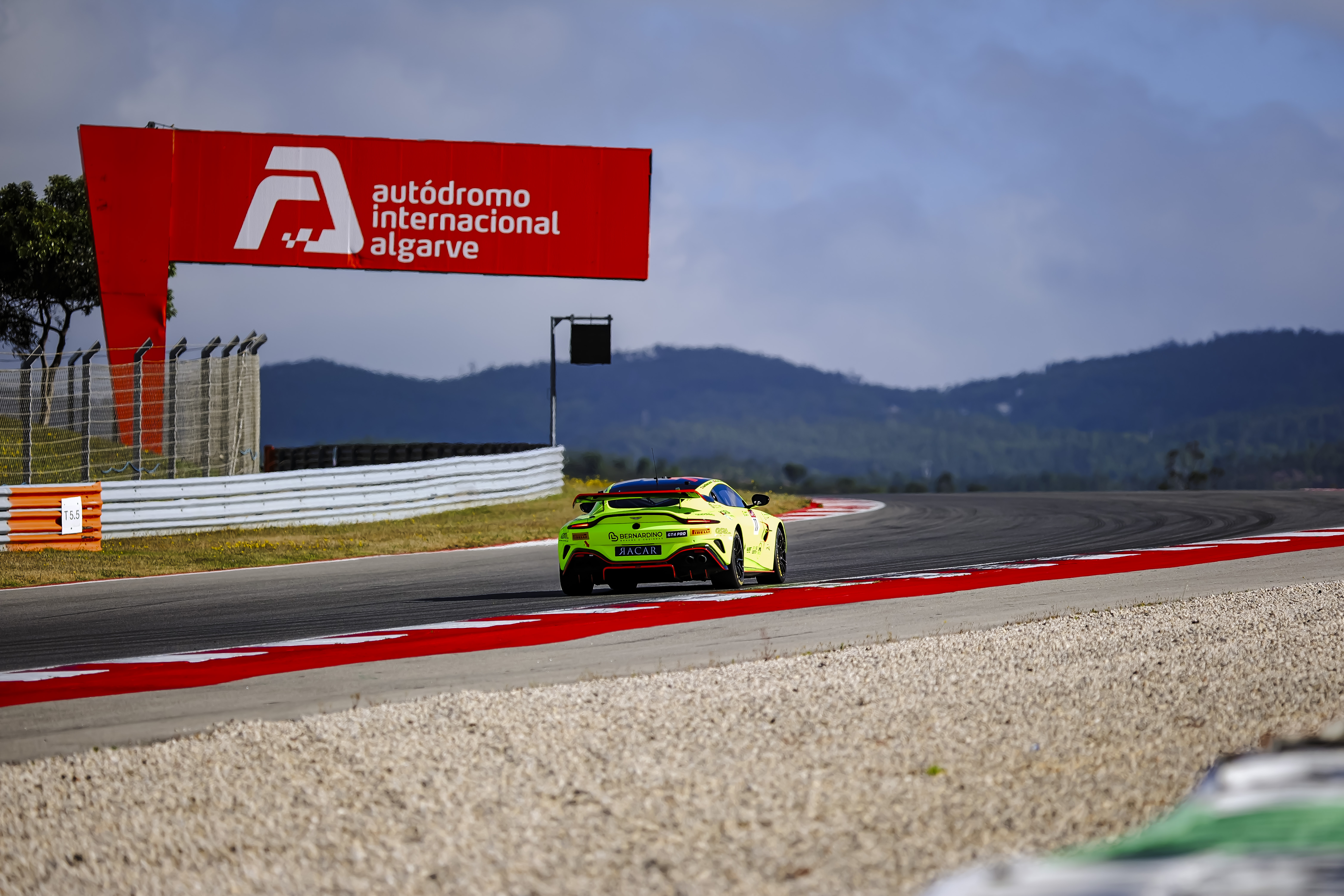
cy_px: 448
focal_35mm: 300
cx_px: 672
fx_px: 11199
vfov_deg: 4.6
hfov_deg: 6.9
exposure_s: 1/8000
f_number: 2
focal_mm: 200
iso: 200
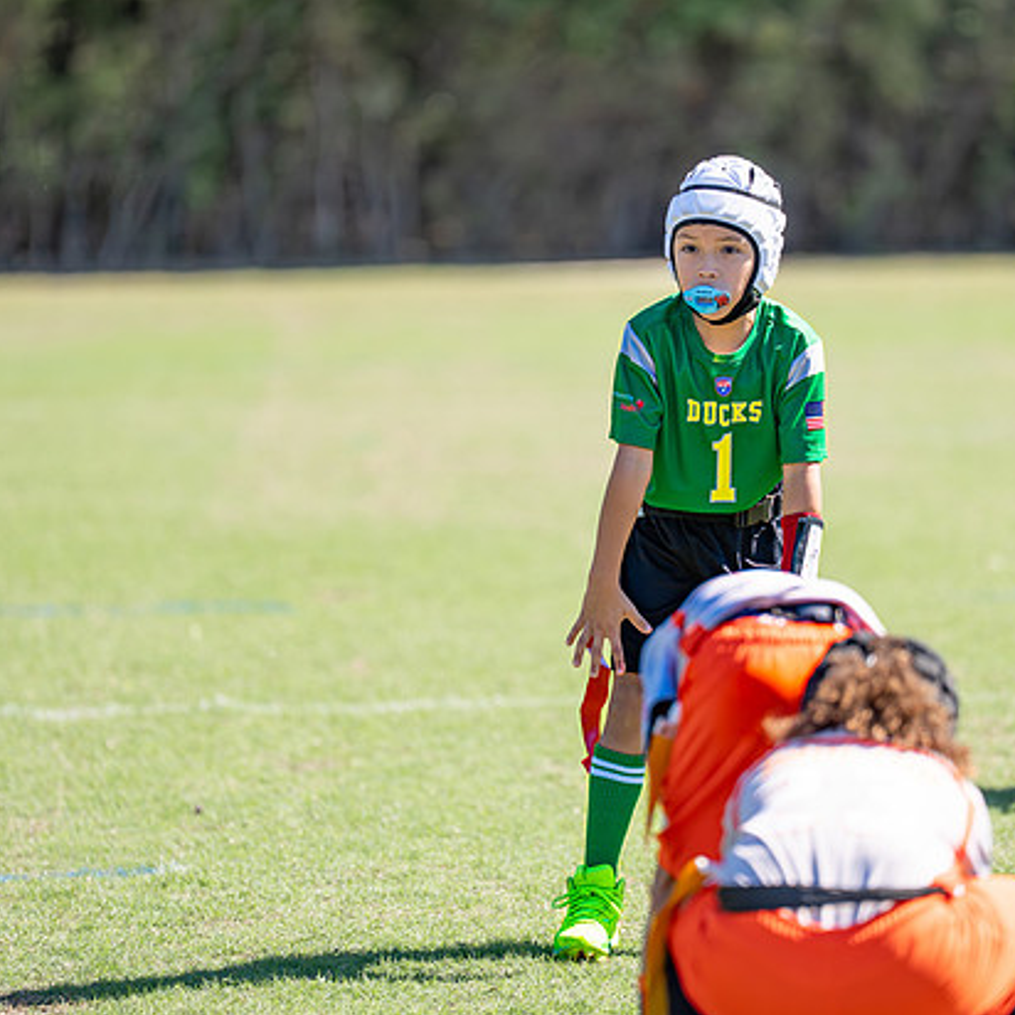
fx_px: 10085
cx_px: 642
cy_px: 461
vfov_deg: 5.8
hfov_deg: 5.8
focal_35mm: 304
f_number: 2.8
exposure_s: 1/2000
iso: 200
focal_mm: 200
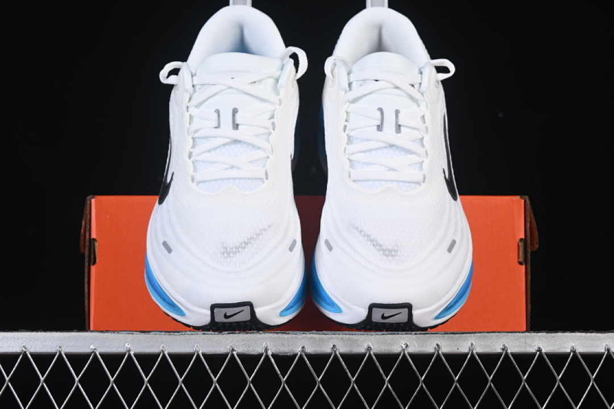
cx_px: 307
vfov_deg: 18.2
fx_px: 1279
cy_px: 204
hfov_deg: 27.0
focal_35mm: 75
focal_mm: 50
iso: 160
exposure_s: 1/80
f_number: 8
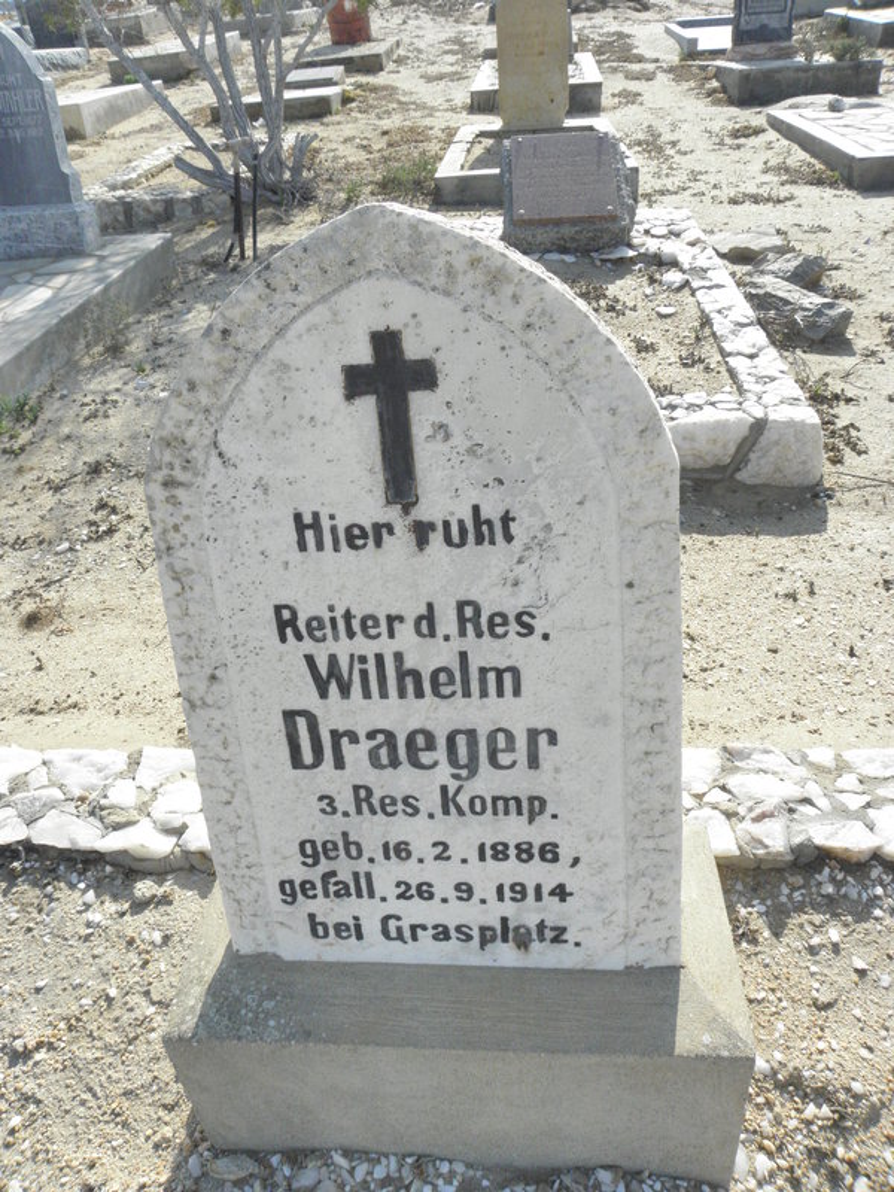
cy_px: 596
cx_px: 447
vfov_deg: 67.3
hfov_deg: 53.1
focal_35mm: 26
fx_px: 895
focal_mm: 4.6
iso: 200
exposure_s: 1/640
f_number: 5.6
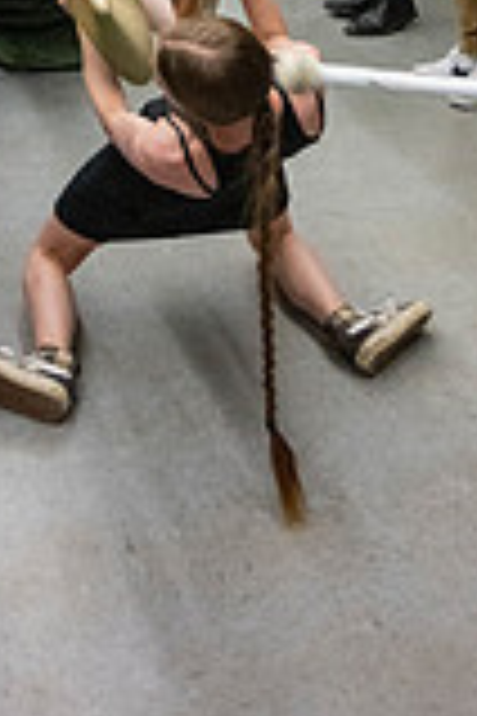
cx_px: 176
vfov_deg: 25.2
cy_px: -243
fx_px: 1351
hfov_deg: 20.0
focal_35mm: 68
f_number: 4
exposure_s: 1/500
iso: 10000
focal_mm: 24
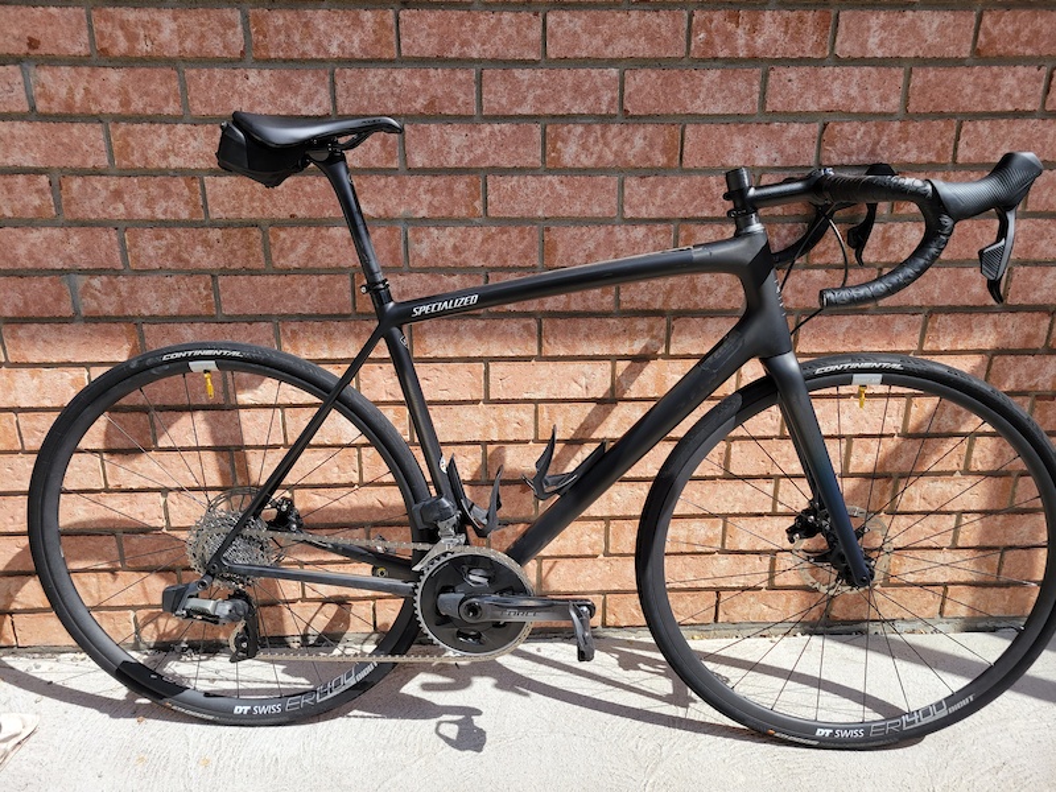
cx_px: 528
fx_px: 793
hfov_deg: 67.3
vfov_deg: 53.1
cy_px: 396
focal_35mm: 26
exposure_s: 1/1567
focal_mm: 5.4
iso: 40
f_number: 1.8
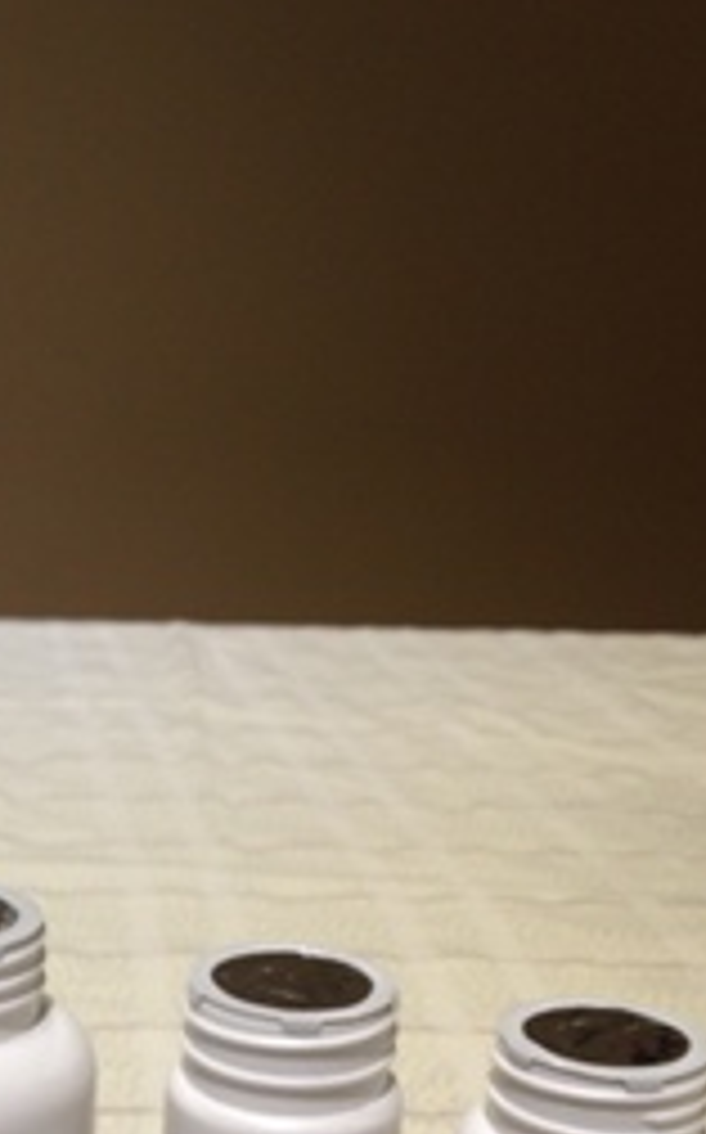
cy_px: 922
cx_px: 45
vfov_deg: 30.3
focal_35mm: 66
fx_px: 2036
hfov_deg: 19.2
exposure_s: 1/20
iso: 80
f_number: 2.4
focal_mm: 4.28
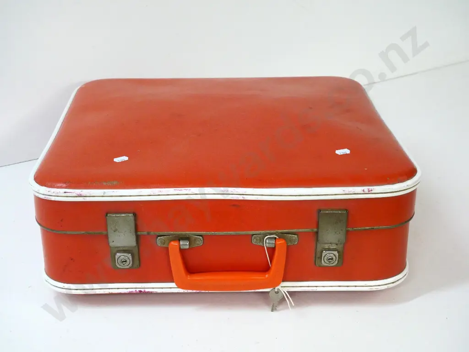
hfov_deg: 38.2
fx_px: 677
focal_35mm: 50
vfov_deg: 29.1
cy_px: 176
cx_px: 234
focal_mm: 25
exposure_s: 1/125
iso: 3200
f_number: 6.3
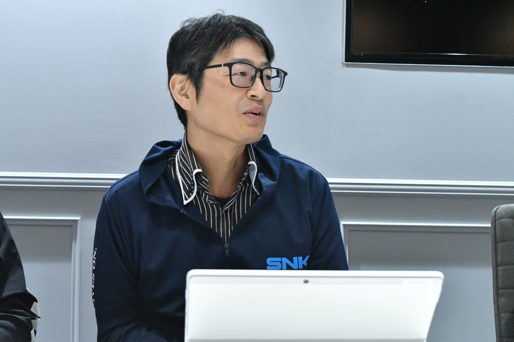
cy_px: 171
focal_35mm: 57
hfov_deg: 35.1
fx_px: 814
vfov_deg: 23.8
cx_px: 257
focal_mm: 38
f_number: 8
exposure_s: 1/125
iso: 8000
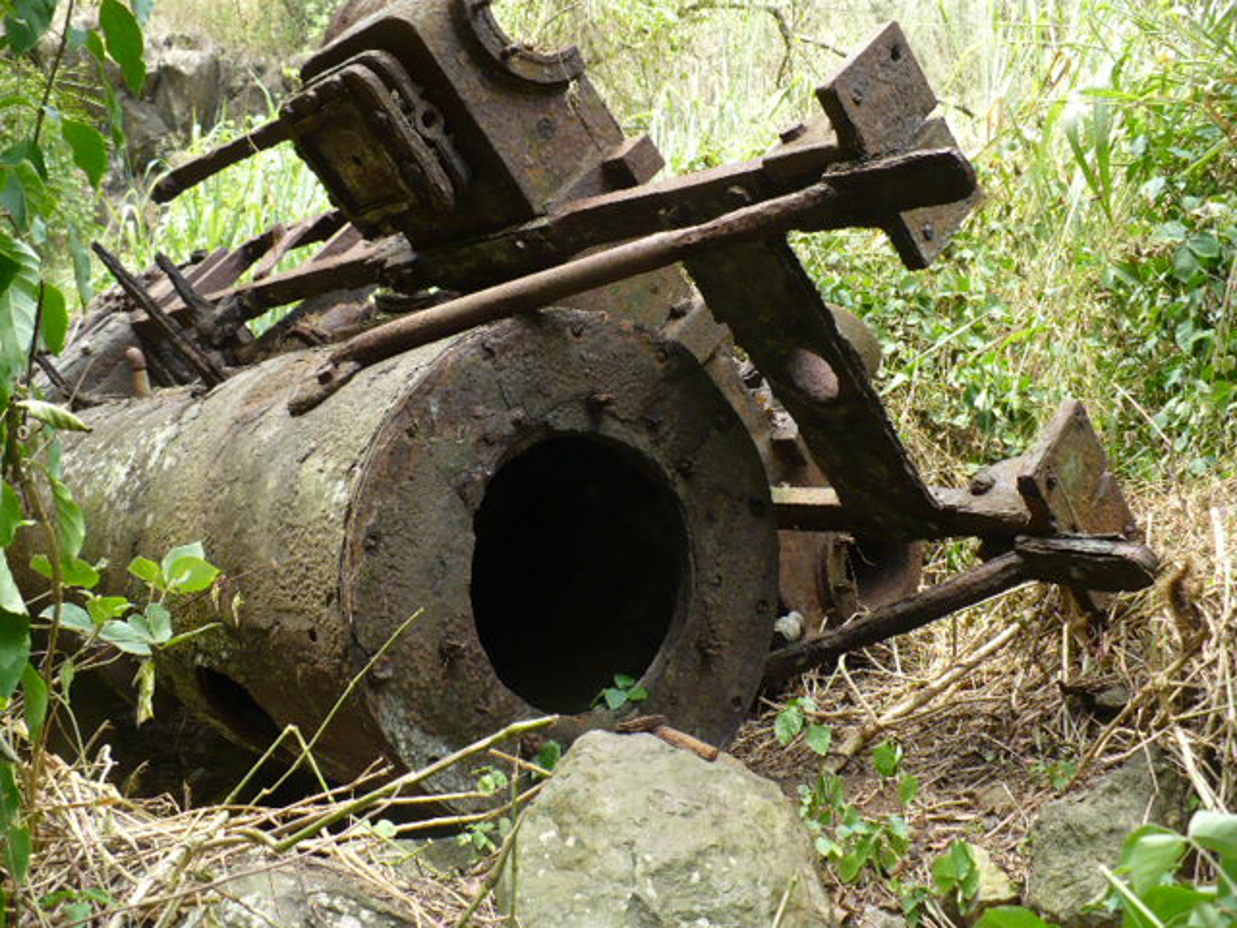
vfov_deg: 38.7
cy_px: 464
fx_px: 1322
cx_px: 618
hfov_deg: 50.1
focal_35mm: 37
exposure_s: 1/100
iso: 100
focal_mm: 6.1
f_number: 2.8
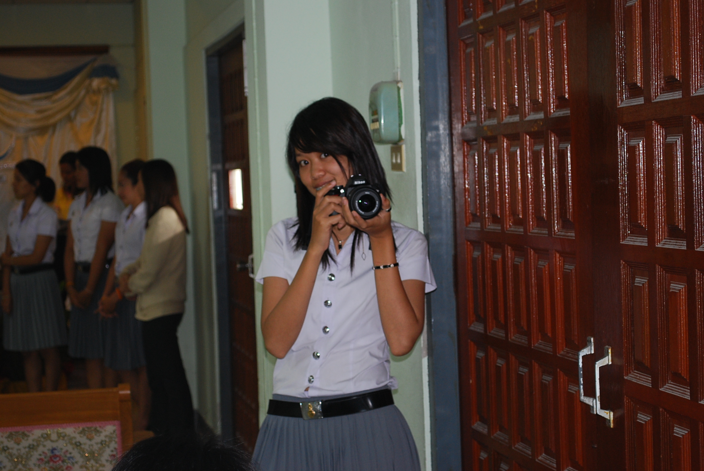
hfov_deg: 29.2
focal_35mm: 69
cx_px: 352
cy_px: 236
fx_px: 1351
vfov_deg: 19.8
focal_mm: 46
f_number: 5.3
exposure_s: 1/25
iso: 400
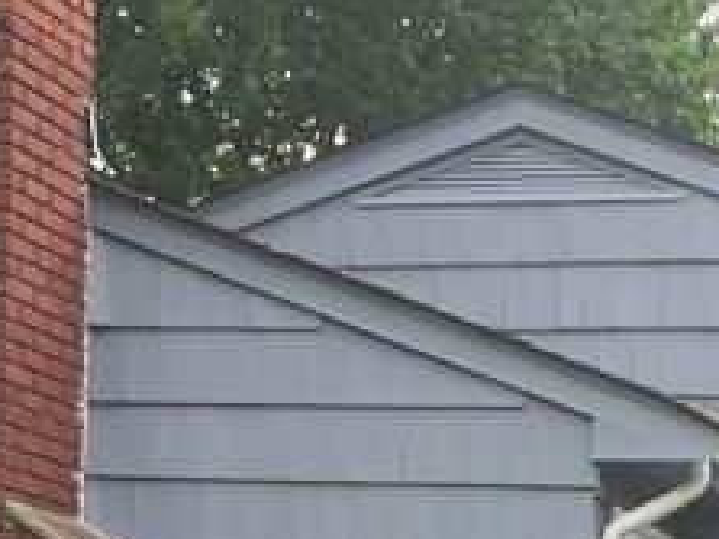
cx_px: 625
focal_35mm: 133
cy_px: 1075
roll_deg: -4.0
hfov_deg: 14.7
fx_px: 2761
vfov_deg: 10.3
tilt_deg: -4.5
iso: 32
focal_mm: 4.15
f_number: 2.2
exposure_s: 1/321
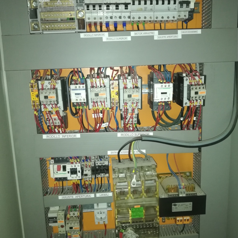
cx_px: 119
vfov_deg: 52.5
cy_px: 123
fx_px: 241
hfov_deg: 52.5
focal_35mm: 31
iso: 640
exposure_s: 1/20
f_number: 2.2
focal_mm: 3.81
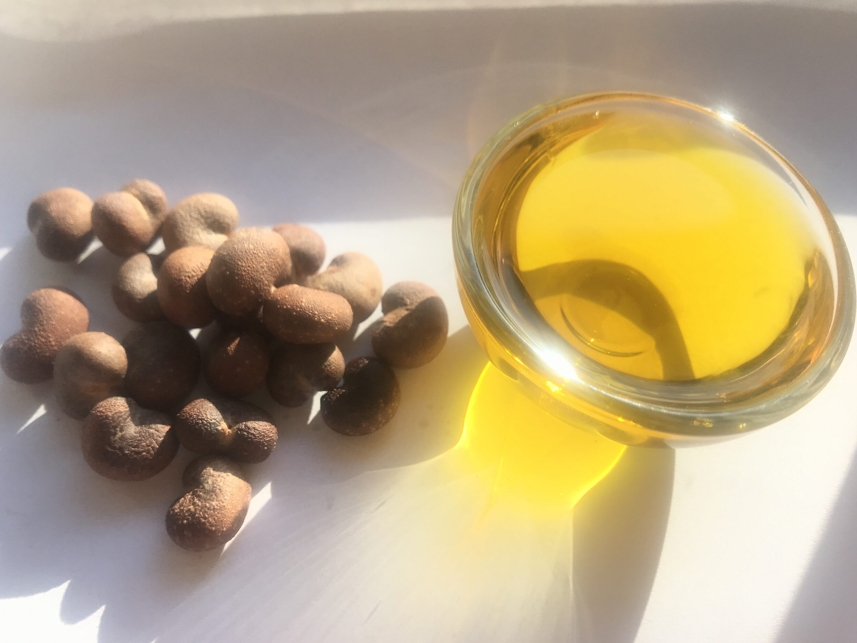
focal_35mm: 29
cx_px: 426
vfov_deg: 48.2
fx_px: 718
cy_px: 314
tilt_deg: -62.8
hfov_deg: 61.7
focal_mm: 3.99
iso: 20
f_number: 1.8
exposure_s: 1/451
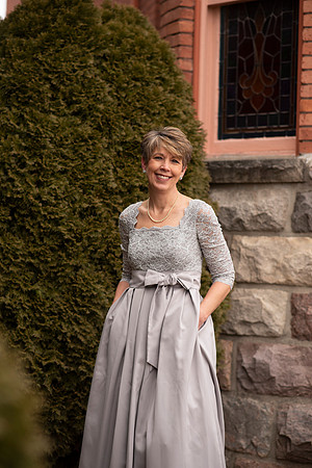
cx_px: 156
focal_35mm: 85
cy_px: 234
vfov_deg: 23.9
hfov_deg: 16.1
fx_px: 1105
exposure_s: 1/125
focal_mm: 85
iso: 100
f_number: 2.5
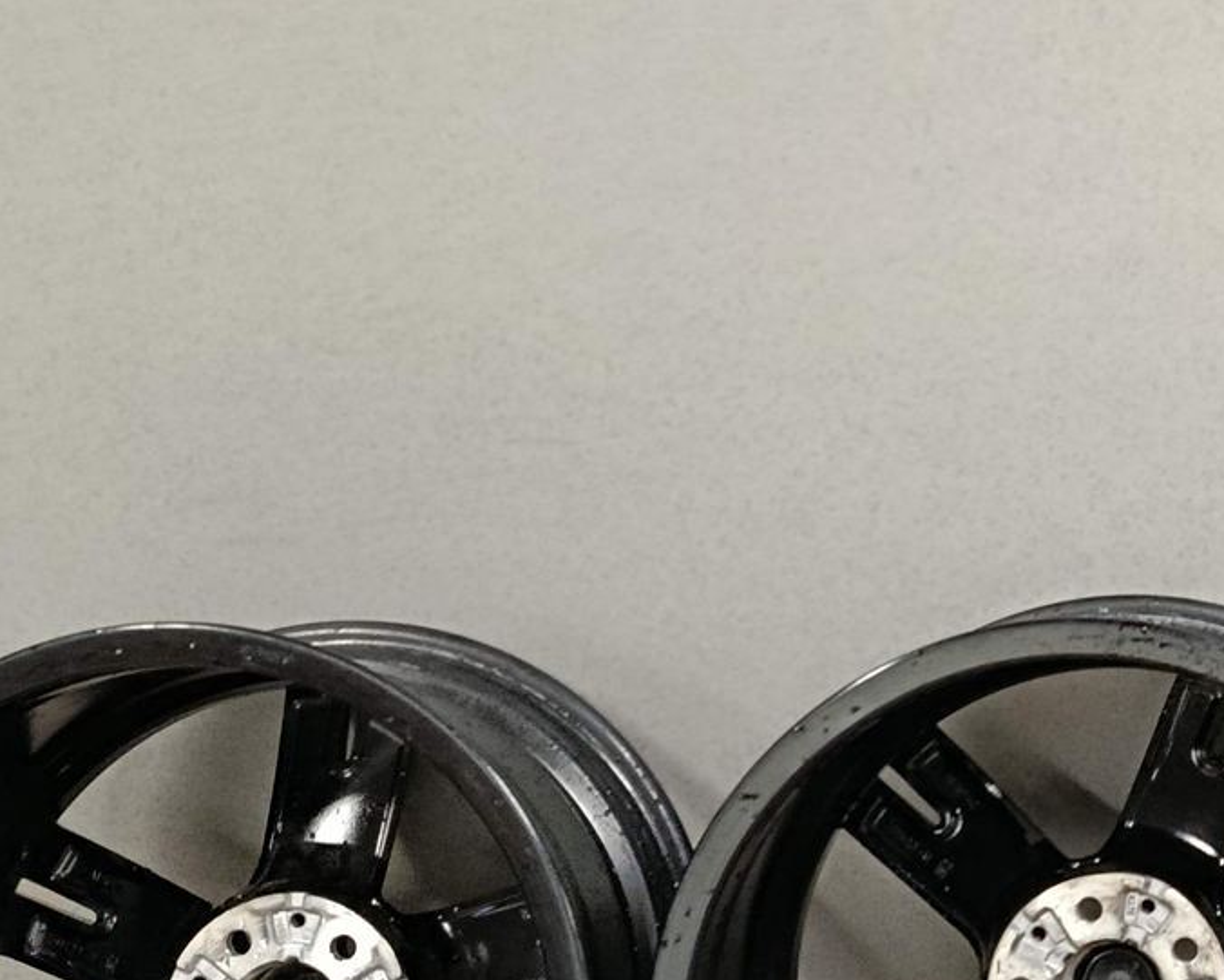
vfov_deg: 21.5
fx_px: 2572
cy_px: 360
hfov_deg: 24.2
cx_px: 1492
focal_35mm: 71
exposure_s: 1/25
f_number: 1.7
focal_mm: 5.24
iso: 1421
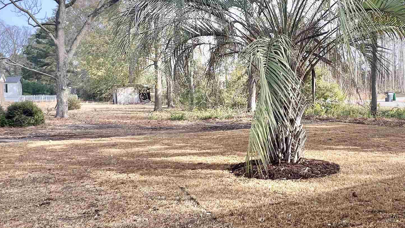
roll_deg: +1.2
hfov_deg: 62.9
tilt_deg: -2.3
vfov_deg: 38.9
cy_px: 98
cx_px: 265
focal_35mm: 30
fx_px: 322
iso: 32
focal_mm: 1.57
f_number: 1.8
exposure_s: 1/295
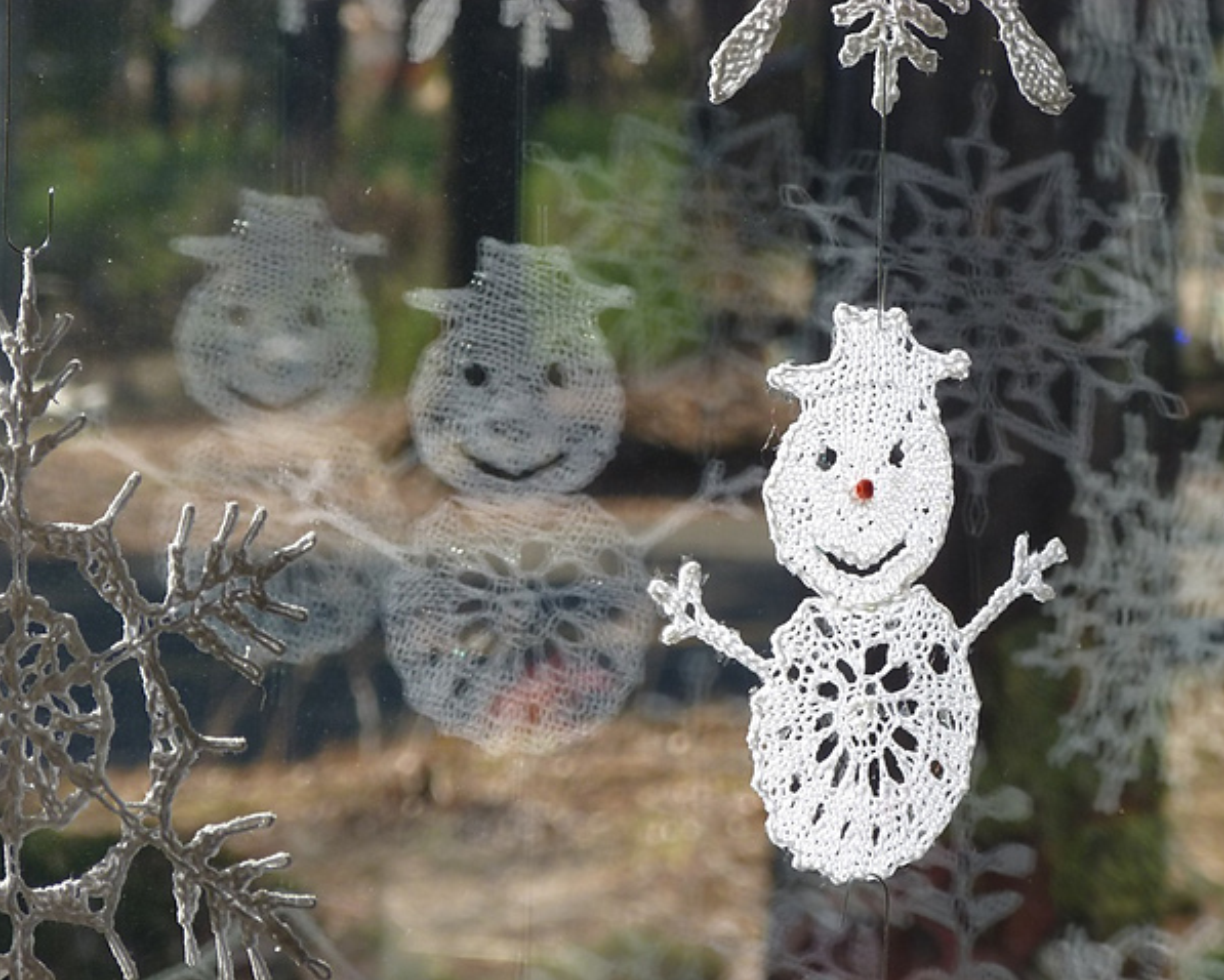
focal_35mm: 180
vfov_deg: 8.6
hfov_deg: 10.7
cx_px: 605
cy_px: 490
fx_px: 6523
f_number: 5.4
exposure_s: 1/200
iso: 100
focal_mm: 30.7
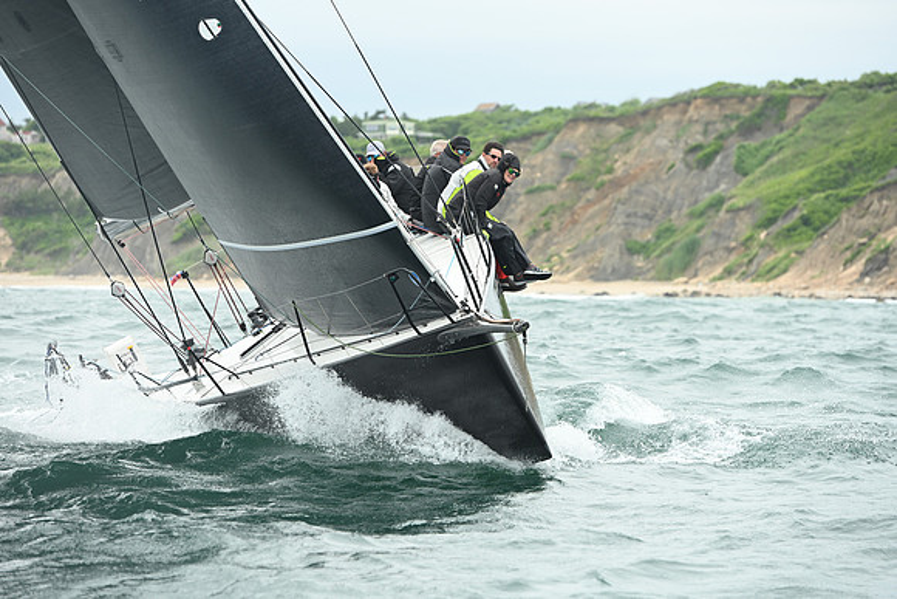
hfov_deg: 12.1
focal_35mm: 170
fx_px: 4237
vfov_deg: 8.1
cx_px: 448
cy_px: 300
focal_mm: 170
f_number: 5.6
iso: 400
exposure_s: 1/800
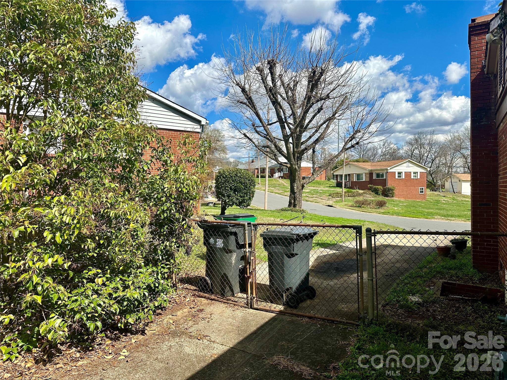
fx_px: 352
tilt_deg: -0.4
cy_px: 190
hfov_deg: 71.6
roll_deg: +0.8
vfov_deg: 56.8
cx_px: 254
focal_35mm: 24
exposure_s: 1/4545
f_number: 1.78
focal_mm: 6.86
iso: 80
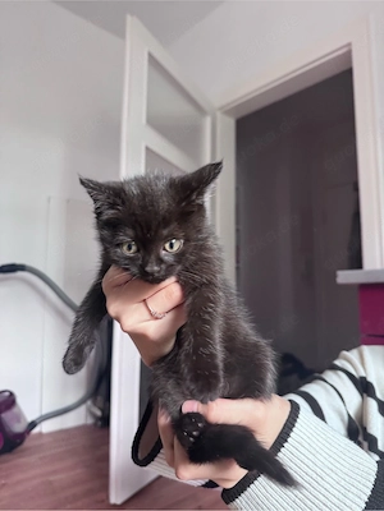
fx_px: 355
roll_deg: -0.4
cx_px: 192
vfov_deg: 71.6
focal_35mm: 24
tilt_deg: +6.7
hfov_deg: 56.8
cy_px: 256
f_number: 1.78
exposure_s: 1/68
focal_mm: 6.76
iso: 200
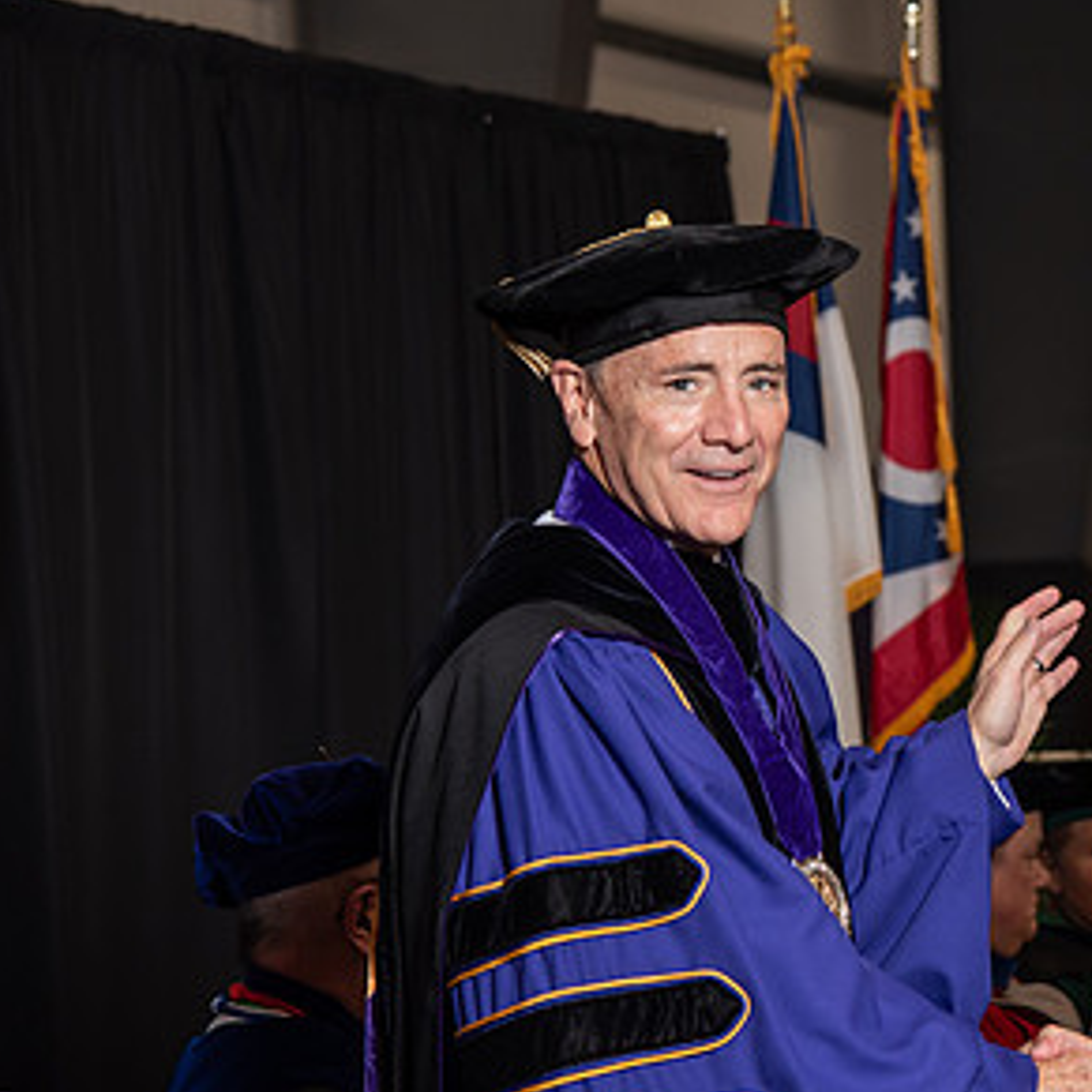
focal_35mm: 132
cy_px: 527
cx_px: 1069
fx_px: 4711
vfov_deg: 13.2
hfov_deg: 13.1
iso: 1000
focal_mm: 78
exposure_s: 1/200
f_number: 5
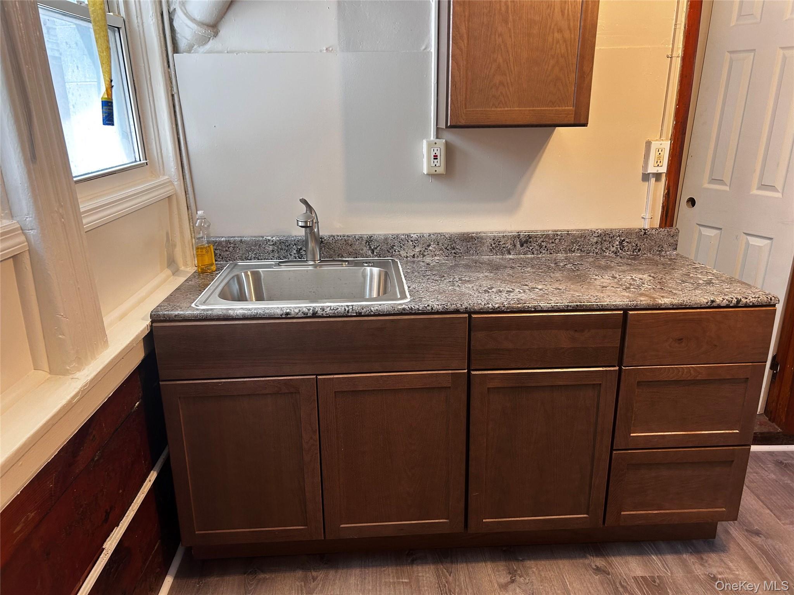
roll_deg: +1.0
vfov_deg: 53.1
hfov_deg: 67.3
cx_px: 397
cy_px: 298
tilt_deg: -17.1
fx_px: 596
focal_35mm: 26
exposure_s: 1/60
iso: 80
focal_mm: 5.7
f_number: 1.5
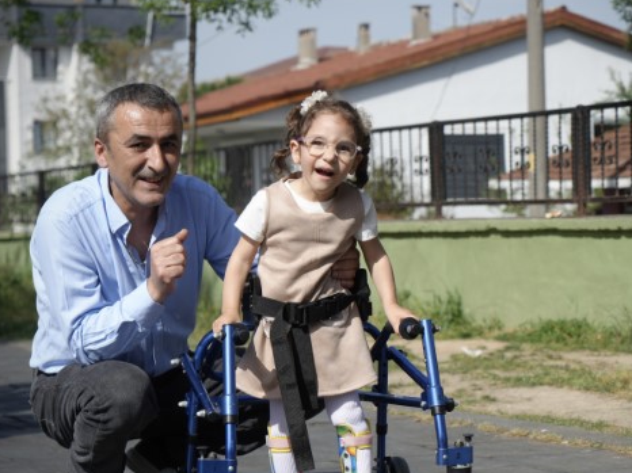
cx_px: 388
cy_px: 306
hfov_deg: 18.9
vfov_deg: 14.2
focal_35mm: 104
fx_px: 1898
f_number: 5
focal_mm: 70
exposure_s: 1/800
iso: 100
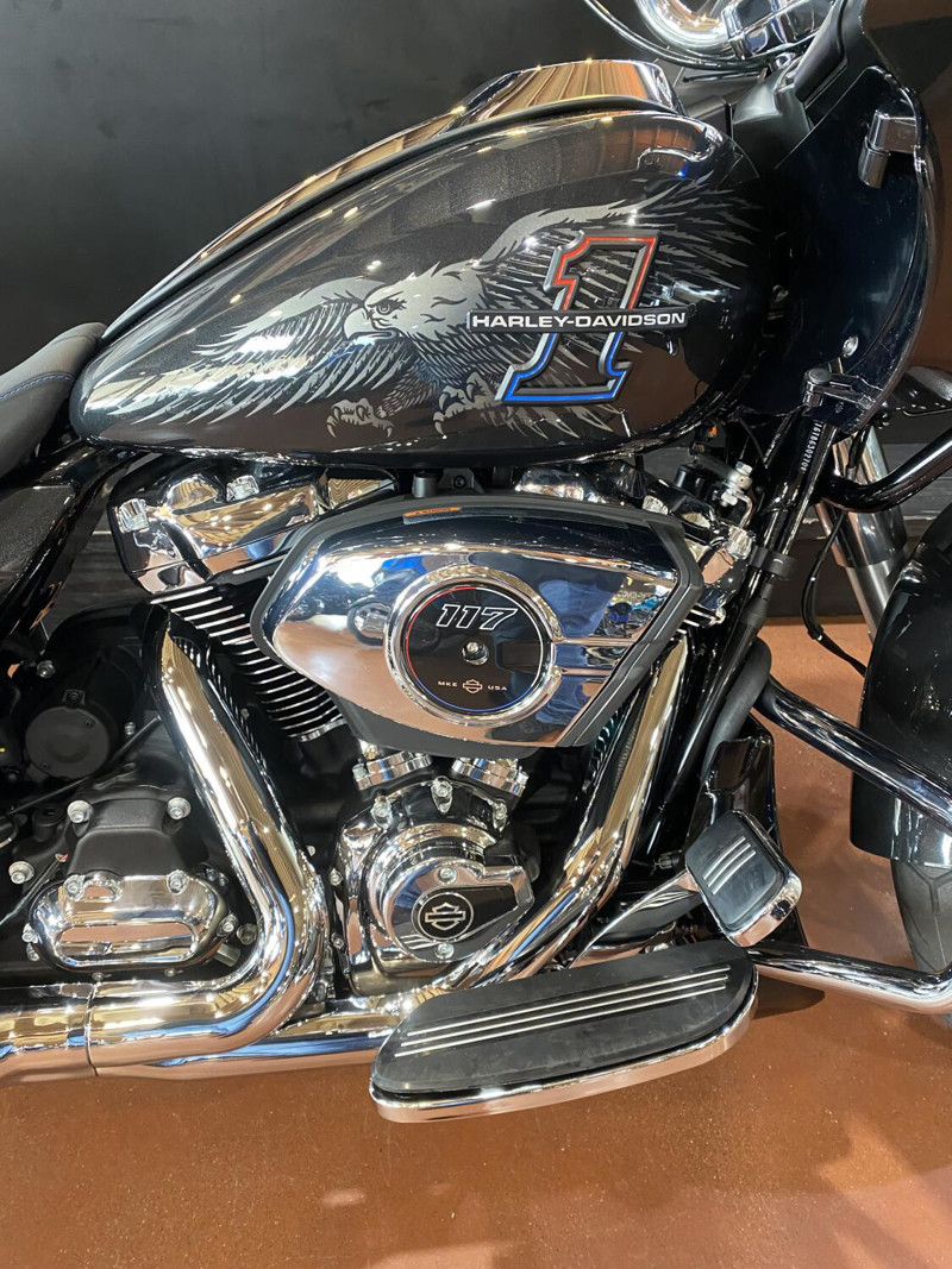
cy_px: 634
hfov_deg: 53.1
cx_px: 476
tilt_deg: -32.2
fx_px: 954
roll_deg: -1.8
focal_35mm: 26
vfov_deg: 67.3
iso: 320
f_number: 1.8
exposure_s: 1/60
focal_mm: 4.25
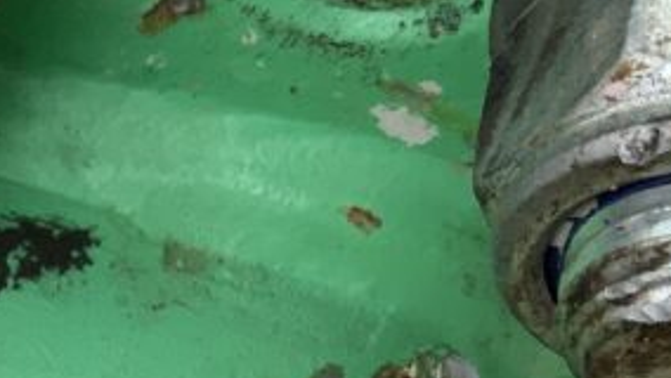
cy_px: 565
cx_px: -465
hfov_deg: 16.3
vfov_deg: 10.3
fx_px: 2029
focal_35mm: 114
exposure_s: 1/650
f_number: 1.8
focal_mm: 3
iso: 16
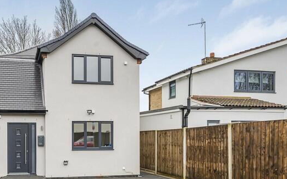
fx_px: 235
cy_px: 140
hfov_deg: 58.0
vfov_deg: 40.3
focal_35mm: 30
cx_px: 56
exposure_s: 1/60
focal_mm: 15
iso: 320
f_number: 9
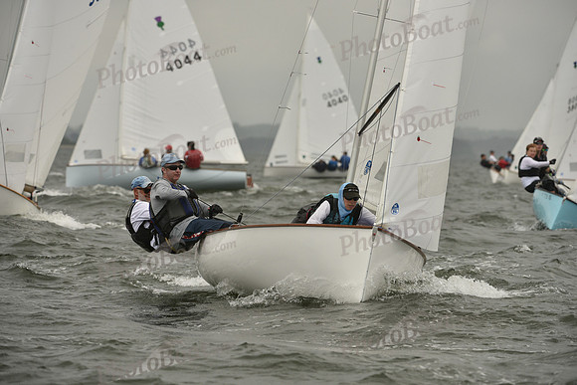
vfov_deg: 5.1
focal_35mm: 270
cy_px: 192
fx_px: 4328
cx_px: 288
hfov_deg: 7.6
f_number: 7.1
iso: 320
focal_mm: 270
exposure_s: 1/1250
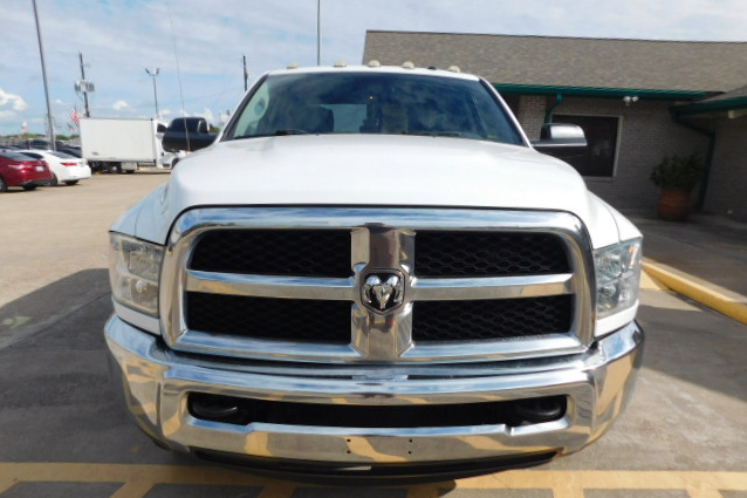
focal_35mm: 24
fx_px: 498
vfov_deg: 53.0
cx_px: 374
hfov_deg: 73.8
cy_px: 271
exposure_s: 1/640
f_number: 6
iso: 125
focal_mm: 4
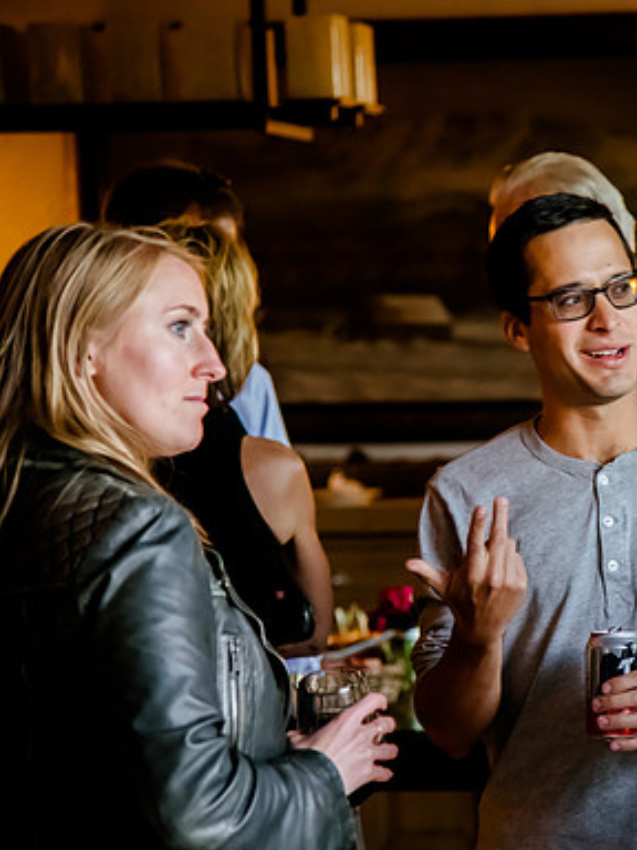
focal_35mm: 138
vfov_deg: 14.3
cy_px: 426
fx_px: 3386
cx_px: 630
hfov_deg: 10.7
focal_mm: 95
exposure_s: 1/125
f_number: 4
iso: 6400
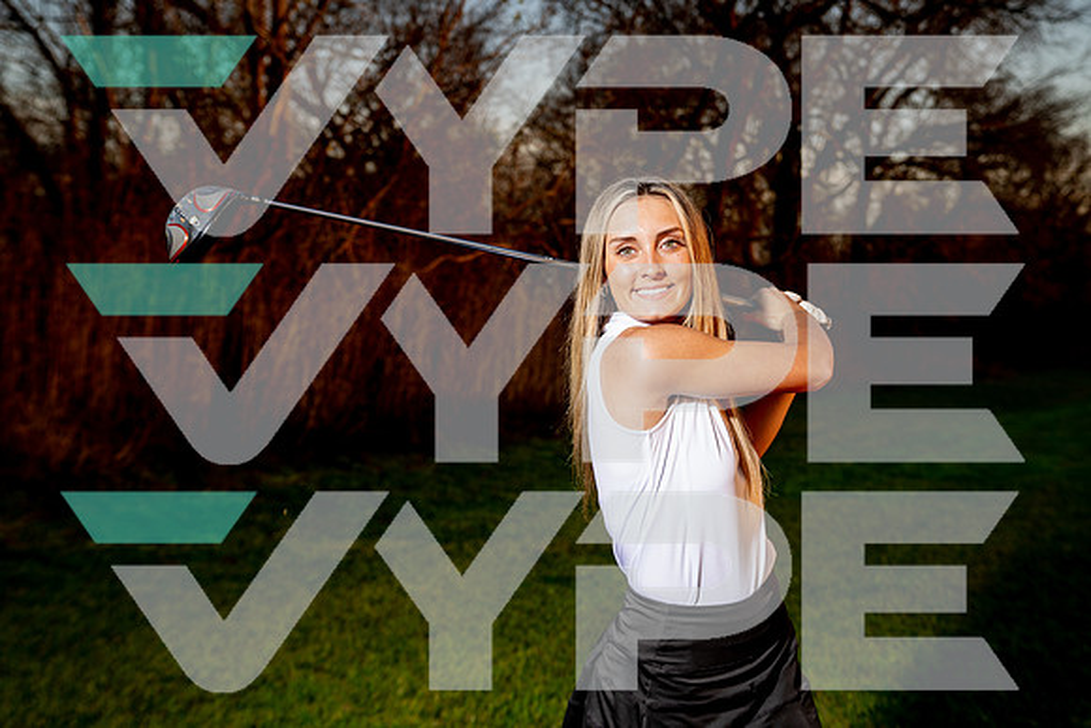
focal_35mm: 44
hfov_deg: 44.5
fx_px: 1334
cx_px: 546
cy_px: 364
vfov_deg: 30.5
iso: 100
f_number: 4
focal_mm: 44
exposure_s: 1/250
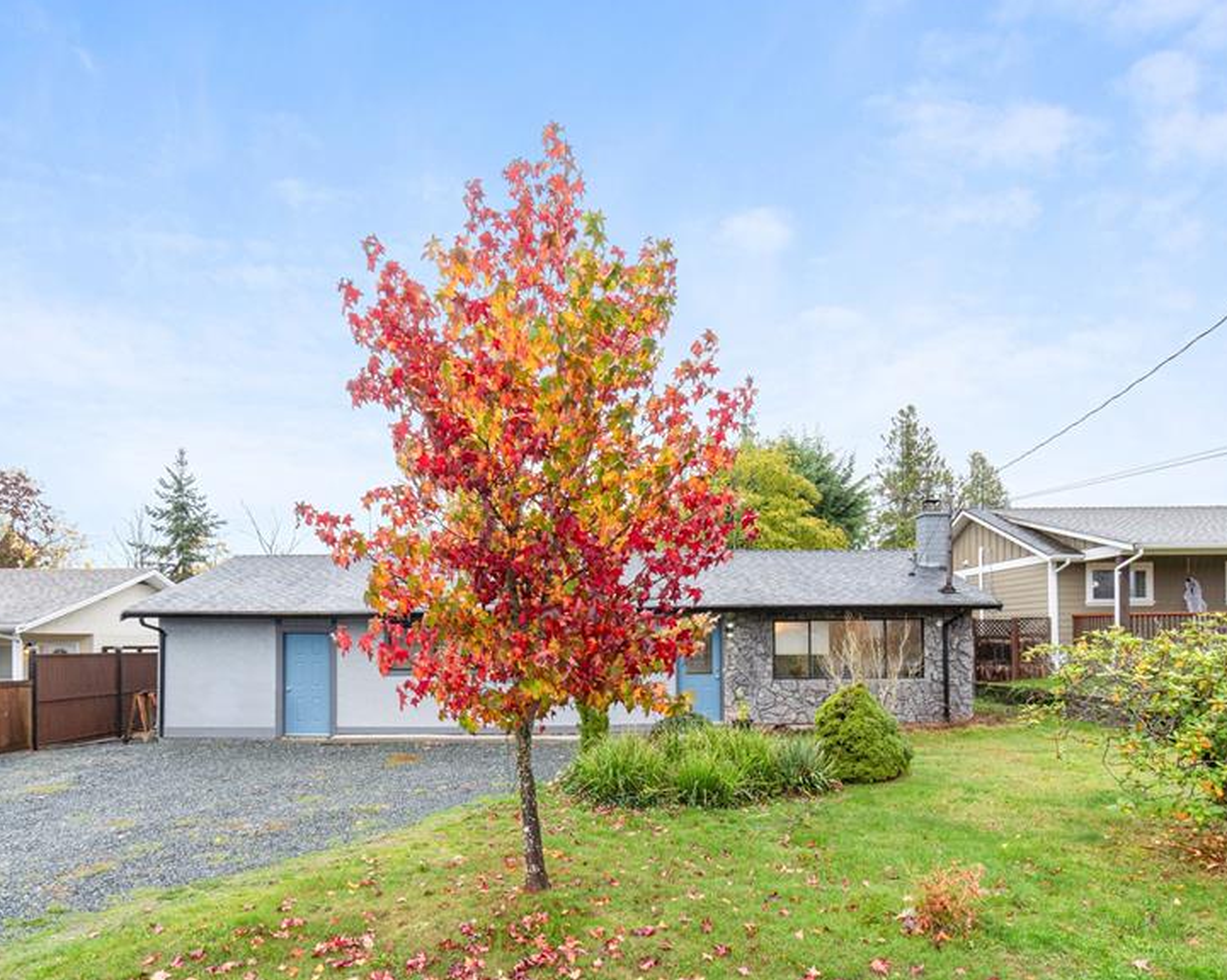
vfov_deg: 67.6
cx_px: 597
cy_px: 567
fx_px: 726
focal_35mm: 20
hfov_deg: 80.4
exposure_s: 1/60
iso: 100
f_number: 11
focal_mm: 10
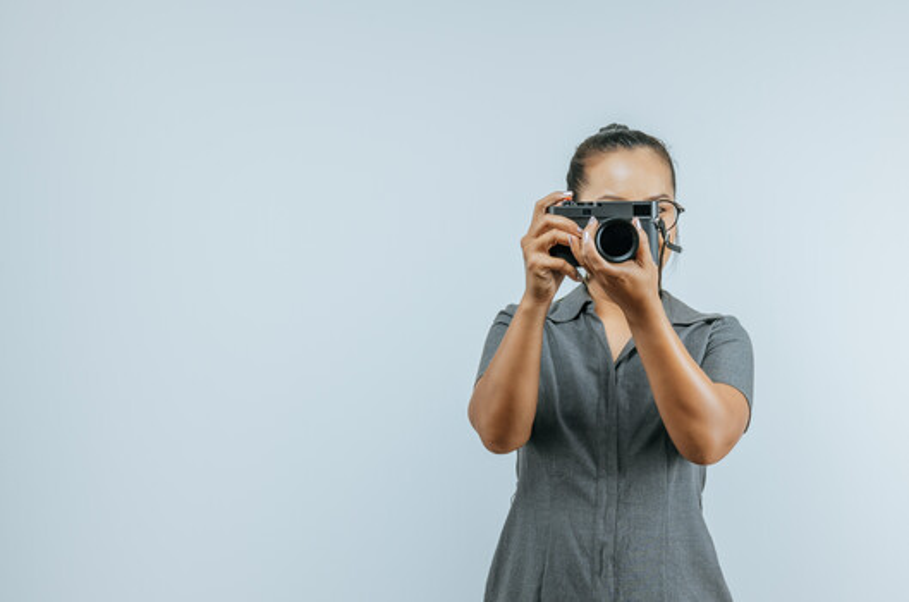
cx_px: 575
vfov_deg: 30.0
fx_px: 1118
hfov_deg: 43.8
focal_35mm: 44
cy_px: 384
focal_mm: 35
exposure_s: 1/160
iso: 200
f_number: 16
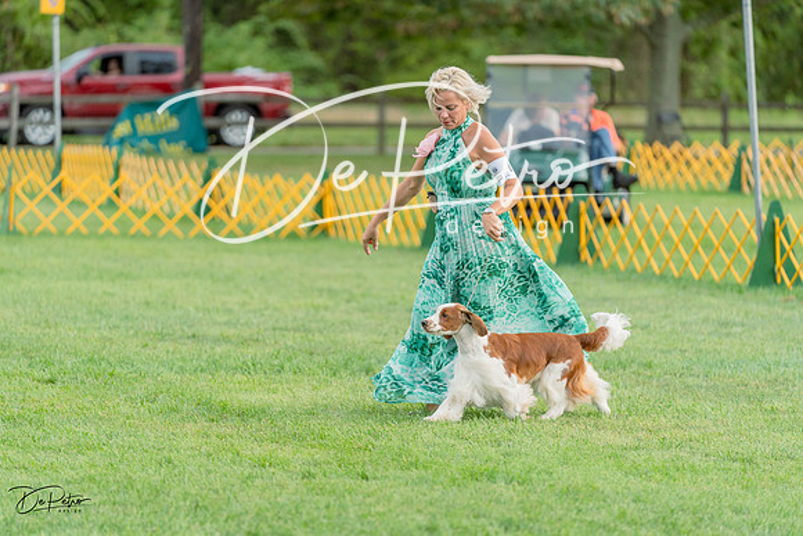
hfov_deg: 11.5
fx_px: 3971
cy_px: 268
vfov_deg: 7.7
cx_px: 402
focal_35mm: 178
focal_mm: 178
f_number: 2.8
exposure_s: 1/640
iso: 1000
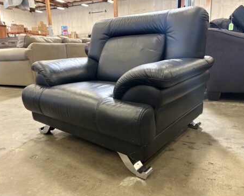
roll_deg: +2.1
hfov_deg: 62.2
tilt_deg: -13.2
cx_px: 119
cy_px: 97
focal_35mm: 28
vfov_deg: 51.6
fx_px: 202
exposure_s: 1/60
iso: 400
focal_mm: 5.96
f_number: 1.6
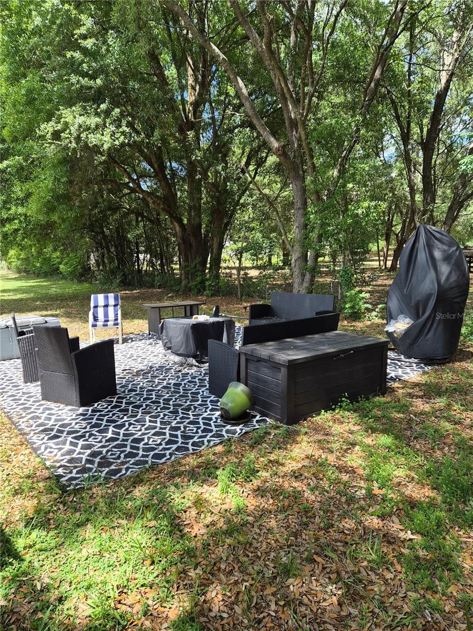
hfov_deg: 58.9
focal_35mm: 23
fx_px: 419
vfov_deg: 73.9
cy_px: 316
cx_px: 236
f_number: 1.8
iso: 80
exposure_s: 1/1456
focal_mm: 5.4
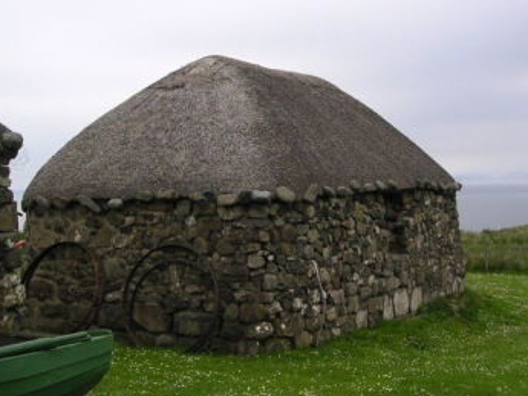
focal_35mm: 55
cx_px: 286
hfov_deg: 34.9
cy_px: 180
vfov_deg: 26.6
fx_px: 839
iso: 50
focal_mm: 6
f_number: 2.8
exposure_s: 1/180
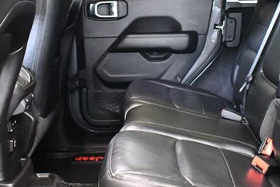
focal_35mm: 66
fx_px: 514
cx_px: 127
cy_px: 63
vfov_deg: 20.6
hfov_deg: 30.5
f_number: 3.5
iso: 11400
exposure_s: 1/60
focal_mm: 18
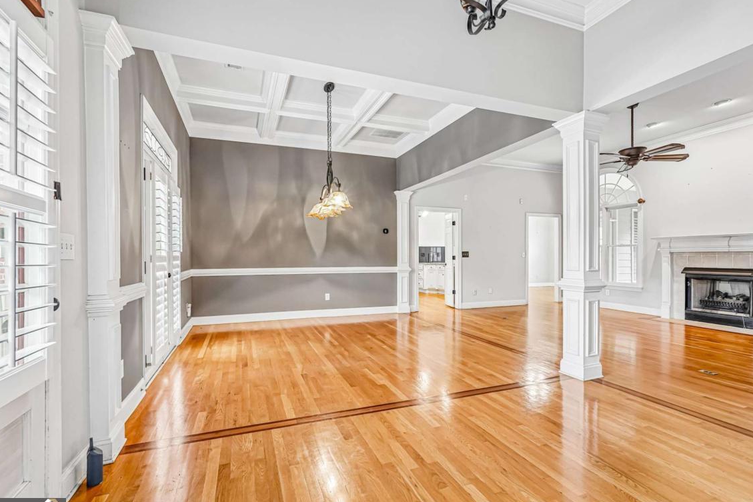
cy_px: 258
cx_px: 386
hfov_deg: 93.3
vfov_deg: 70.4
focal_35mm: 17
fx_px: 356
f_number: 8
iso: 800
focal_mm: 16
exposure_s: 1/5
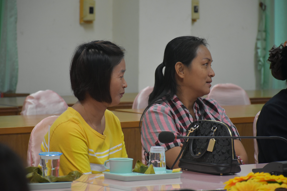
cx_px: 145
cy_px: 96
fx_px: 1690
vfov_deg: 6.5
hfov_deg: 9.7
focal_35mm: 212
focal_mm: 140
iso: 2200
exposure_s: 1/125
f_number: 5.6
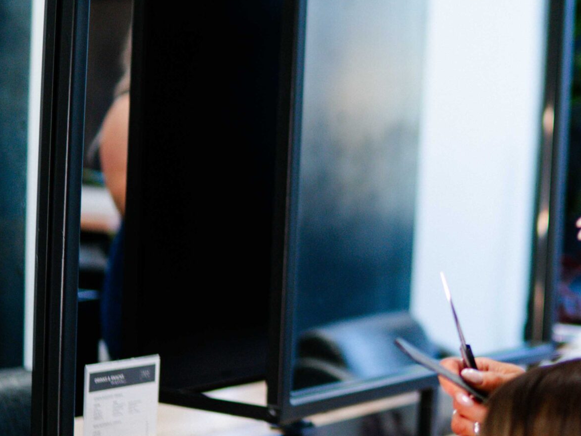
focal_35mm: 95
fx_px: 1595
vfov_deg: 15.6
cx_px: 493
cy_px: 195
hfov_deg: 20.3
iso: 400
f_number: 1.4
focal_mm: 30
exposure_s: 1/800
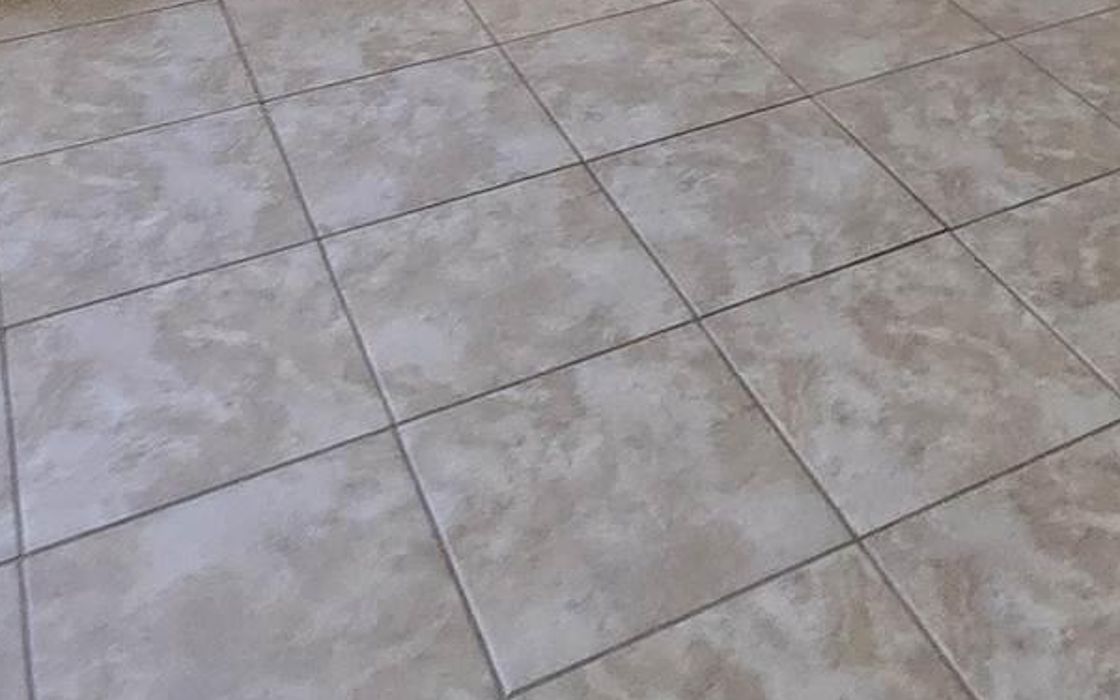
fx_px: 1435
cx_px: 795
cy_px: -625
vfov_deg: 19.2
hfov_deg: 41.8
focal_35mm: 47
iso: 160
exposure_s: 1/60
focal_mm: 2.2
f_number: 2.2
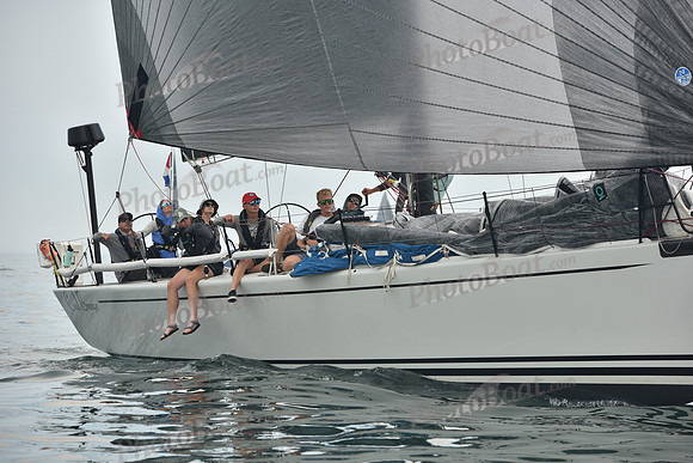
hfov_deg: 16.8
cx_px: 346
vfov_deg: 11.2
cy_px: 232
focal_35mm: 122
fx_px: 2349
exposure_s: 1/640
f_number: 5
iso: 250
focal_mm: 122
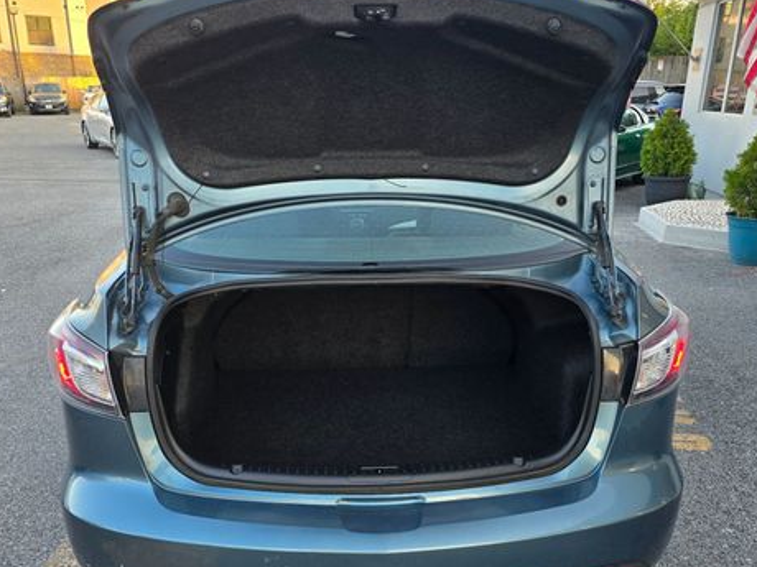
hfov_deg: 56.8
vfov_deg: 43.9
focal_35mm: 32
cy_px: 345
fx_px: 700
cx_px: 377
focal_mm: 6.3
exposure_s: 1/180
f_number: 1.7
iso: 40
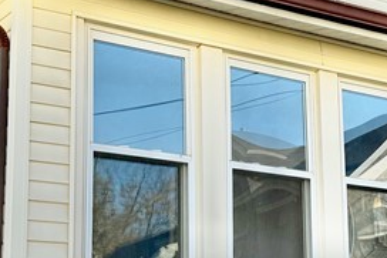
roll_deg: +1.5
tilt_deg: +12.9
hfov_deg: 21.4
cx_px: 306
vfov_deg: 14.5
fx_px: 1010
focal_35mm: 94
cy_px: 168
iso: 100
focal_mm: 6.76
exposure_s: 1/2703
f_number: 1.78
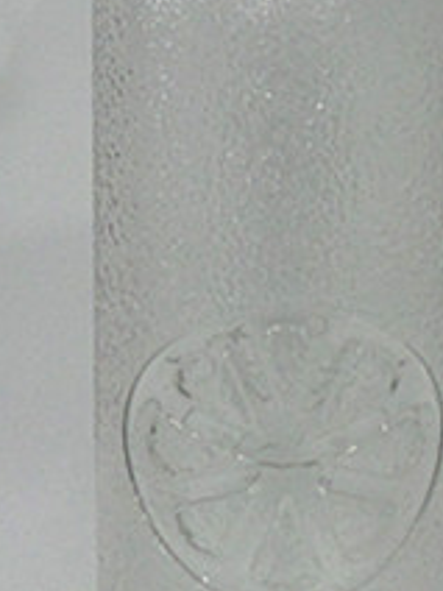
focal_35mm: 114
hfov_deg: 13.0
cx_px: 290
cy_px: 155
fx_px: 1945
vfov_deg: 17.2
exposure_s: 1/25
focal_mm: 7.5
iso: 250
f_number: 3.2
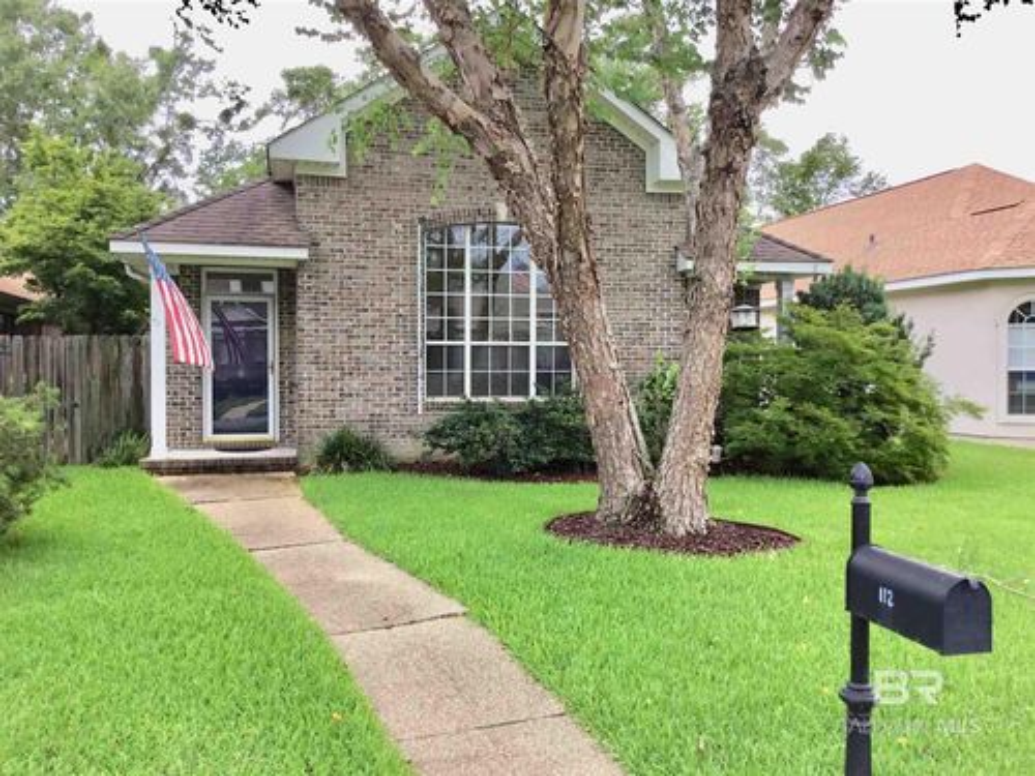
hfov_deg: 58.4
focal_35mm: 31
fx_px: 927
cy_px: 388
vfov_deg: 45.4
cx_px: 518
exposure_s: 1/424
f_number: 2.4
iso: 25
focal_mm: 3.3
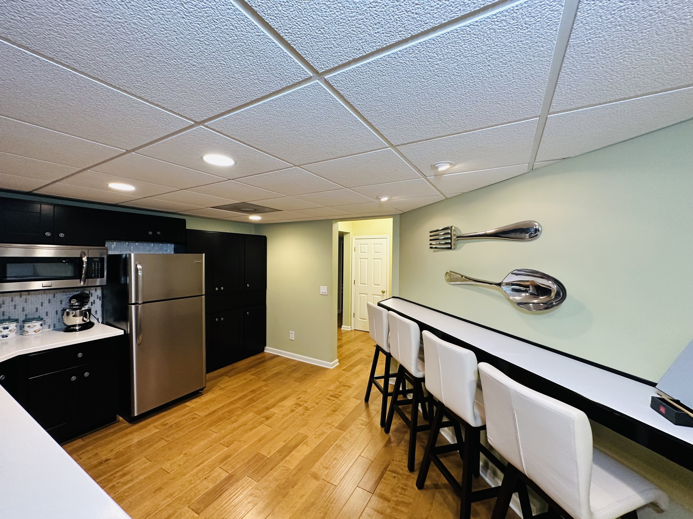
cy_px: 260
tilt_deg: +0.9
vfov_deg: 85.7
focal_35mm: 14
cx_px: 346
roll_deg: -0.8
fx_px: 280
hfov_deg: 102.1
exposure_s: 1/60
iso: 320
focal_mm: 2.22
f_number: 2.2
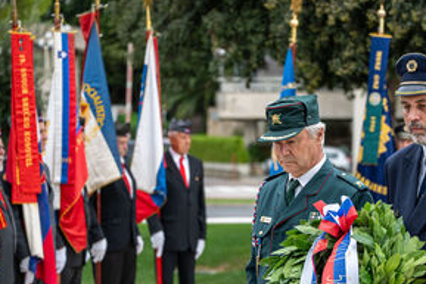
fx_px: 1290
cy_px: 191
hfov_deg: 18.7
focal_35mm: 109
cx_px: 264
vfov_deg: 12.6
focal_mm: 70
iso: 64
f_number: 2.8
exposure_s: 1/400
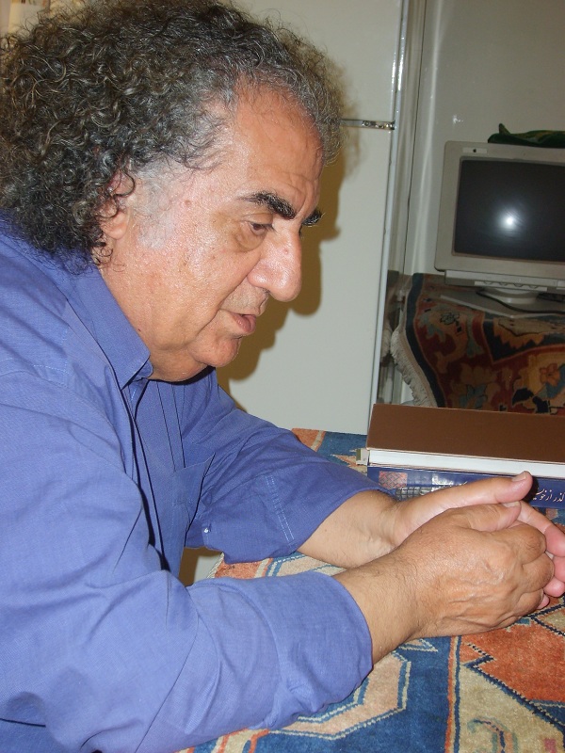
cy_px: 376
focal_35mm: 52
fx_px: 1132
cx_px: 282
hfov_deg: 28.0
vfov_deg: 36.8
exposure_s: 1/45
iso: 100
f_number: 3.3
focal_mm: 8.7
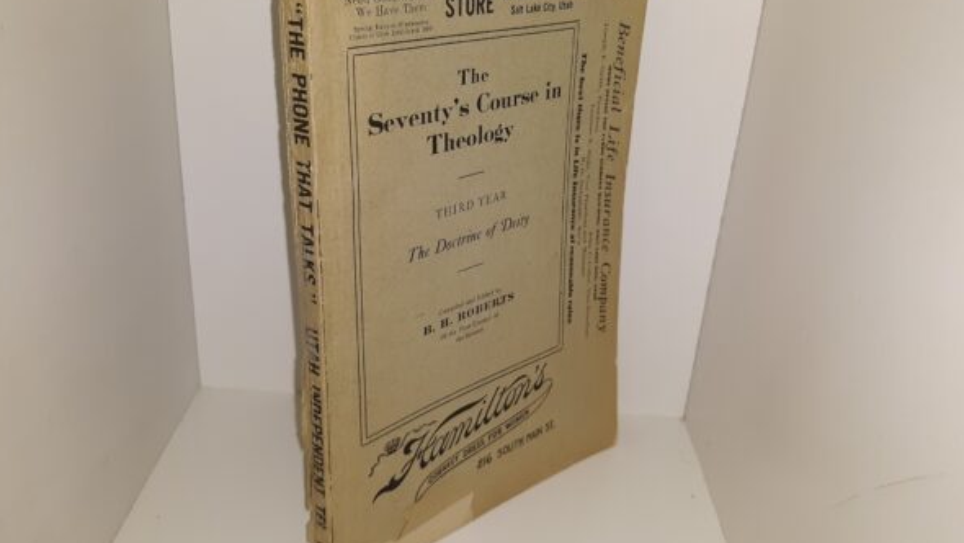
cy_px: 240
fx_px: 792
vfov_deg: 37.7
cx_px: 475
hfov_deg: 62.6
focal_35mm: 31
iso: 40
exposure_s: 1/171
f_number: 1.7
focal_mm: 3.7
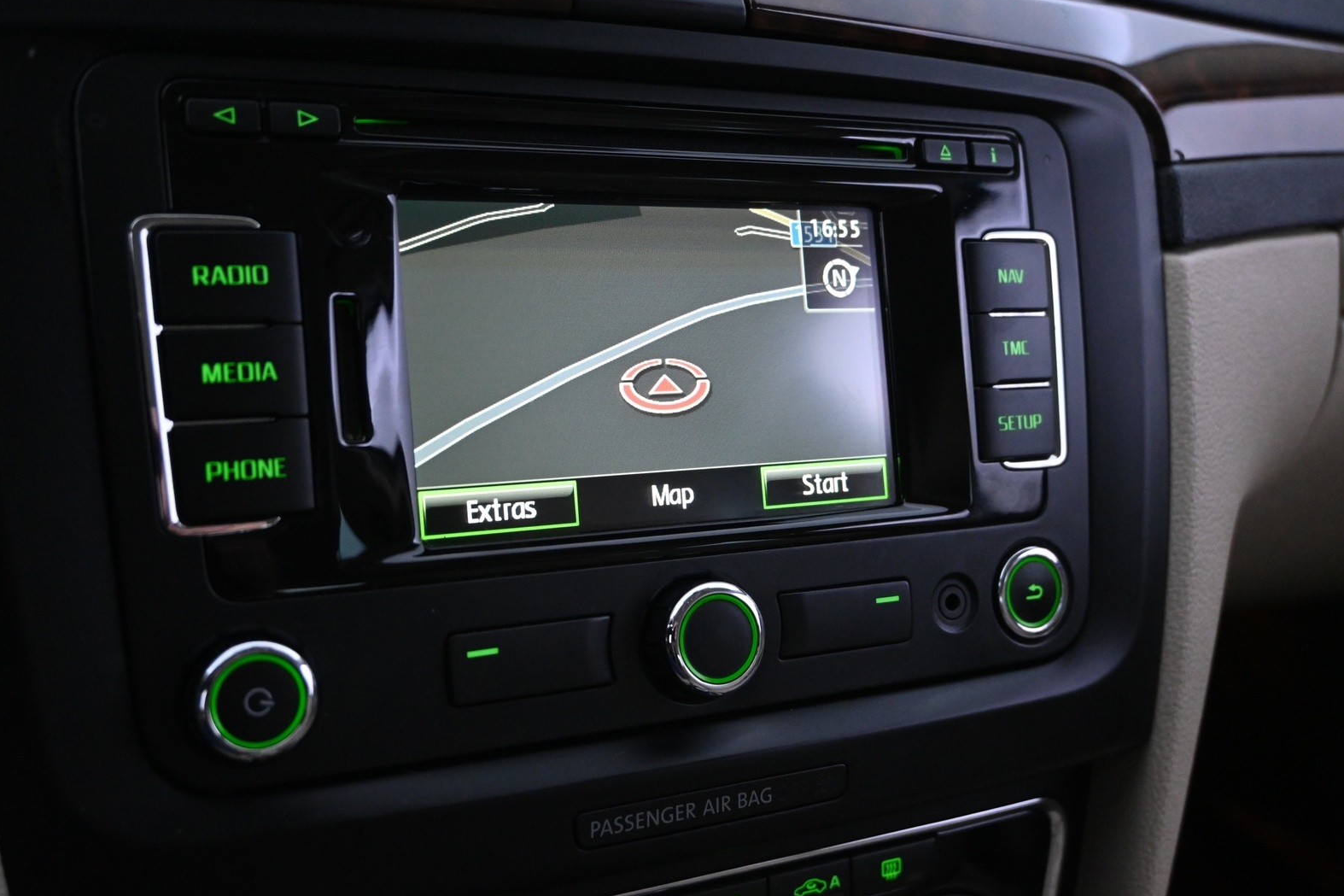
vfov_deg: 37.3
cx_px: 688
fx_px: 1326
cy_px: 442
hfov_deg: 53.8
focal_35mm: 36
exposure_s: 1/40
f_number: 4.2
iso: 3200
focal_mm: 23
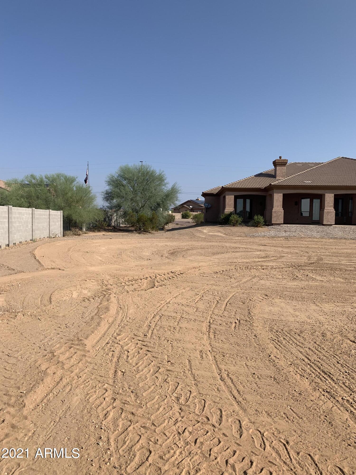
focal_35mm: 26
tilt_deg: -0.4
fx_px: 357
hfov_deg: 53.1
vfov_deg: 67.3
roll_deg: -1.0
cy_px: 238
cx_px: 178
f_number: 1.8
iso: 25
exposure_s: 1/2915
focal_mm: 4.25
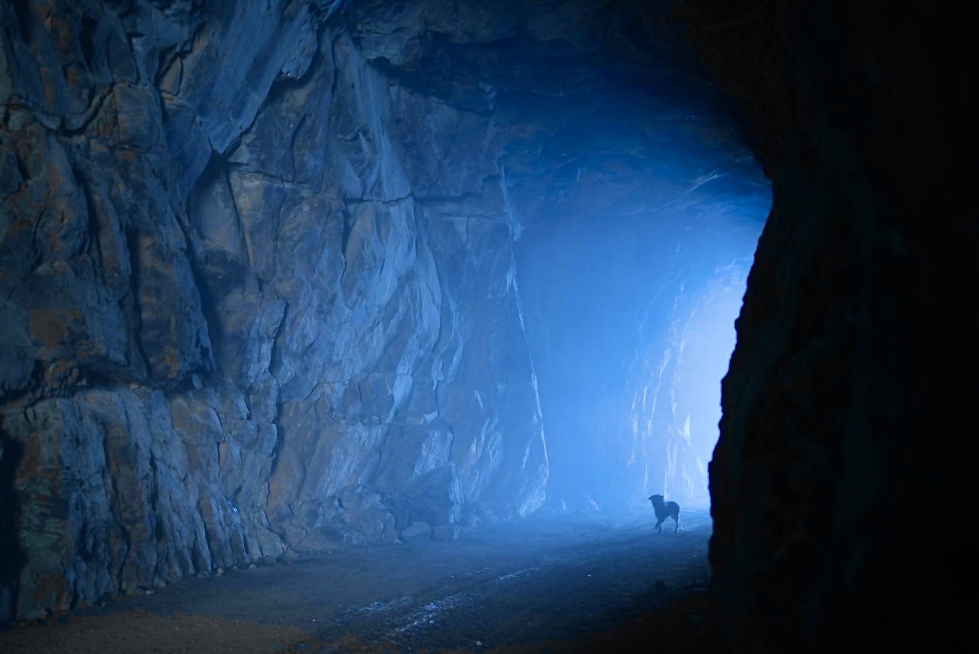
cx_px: 490
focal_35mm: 50
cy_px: 327
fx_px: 1361
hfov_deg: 39.6
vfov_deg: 27.0
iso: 640
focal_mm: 50
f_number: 1.2
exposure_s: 1/50
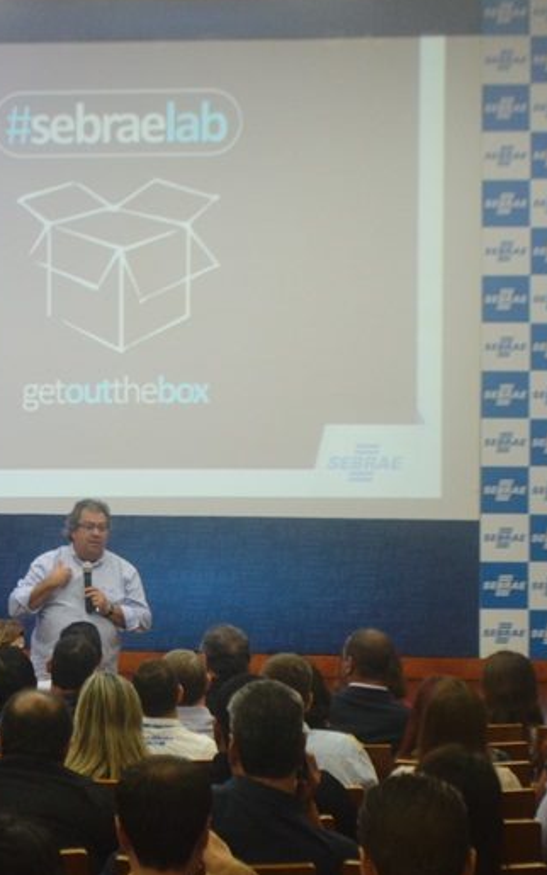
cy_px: 427
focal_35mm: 114
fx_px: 2718
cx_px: 31
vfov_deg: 18.3
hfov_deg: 11.4
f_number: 5.6
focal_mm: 48
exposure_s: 1/60
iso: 1400
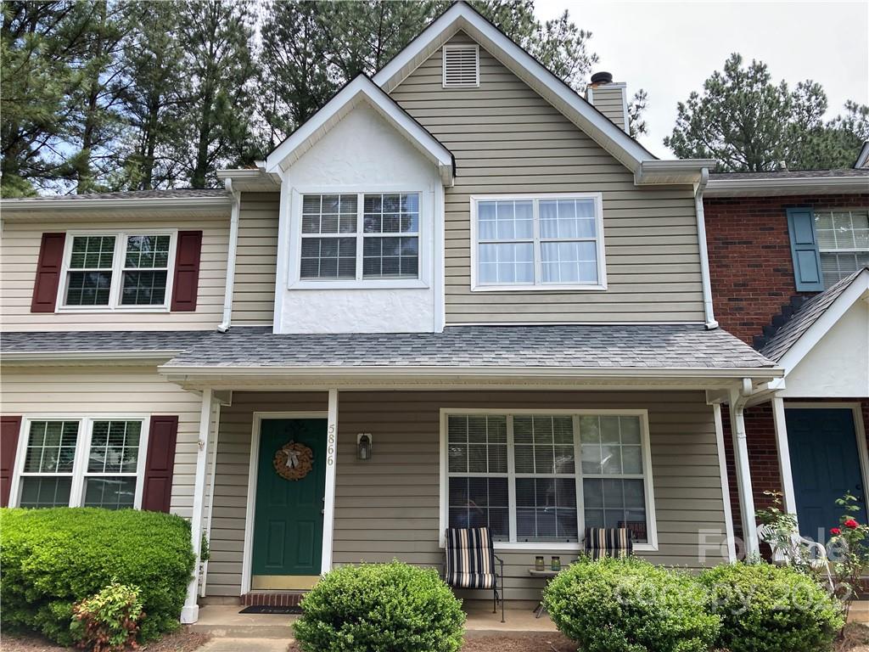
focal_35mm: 28
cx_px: 434
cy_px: 326
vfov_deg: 49.7
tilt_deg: +16.6
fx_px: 703
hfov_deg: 63.4
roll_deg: -1.4
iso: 20
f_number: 1.8
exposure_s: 1/640
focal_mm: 3.99
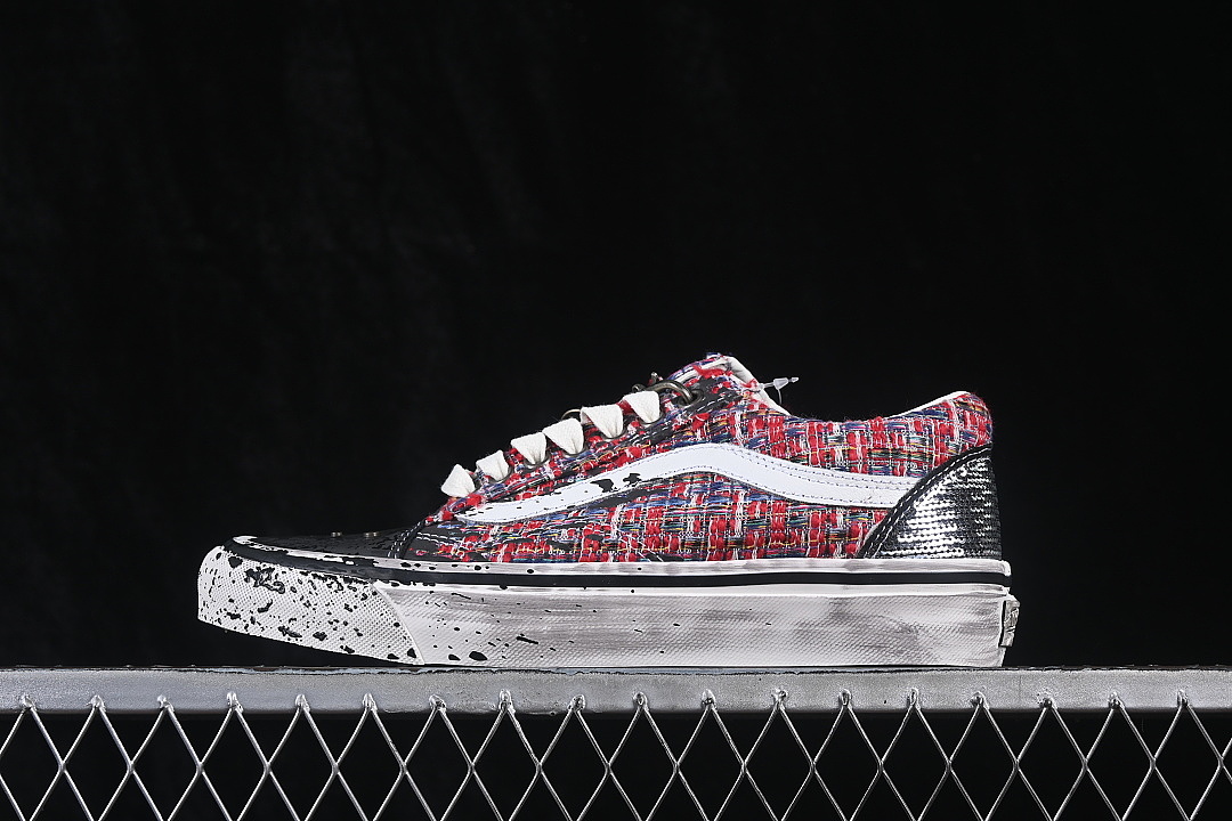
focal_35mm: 75
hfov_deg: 27.0
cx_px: 616
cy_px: 410
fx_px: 2566
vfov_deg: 18.2
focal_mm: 50
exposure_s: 1/80
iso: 160
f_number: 8
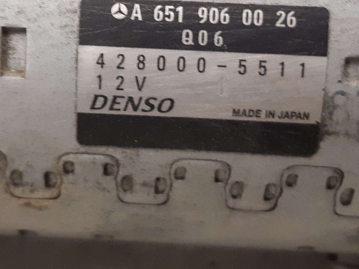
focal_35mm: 37
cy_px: 85
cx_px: 157
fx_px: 384
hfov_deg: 50.0
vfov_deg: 38.1
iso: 250
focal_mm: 3.93
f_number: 1.7
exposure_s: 1/25
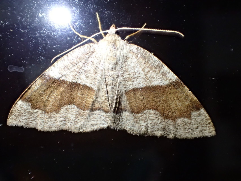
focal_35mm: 38
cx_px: 120
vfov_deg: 37.7
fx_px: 265
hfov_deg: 49.0
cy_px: 90
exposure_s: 1/100
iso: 800
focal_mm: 6.86
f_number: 3.5
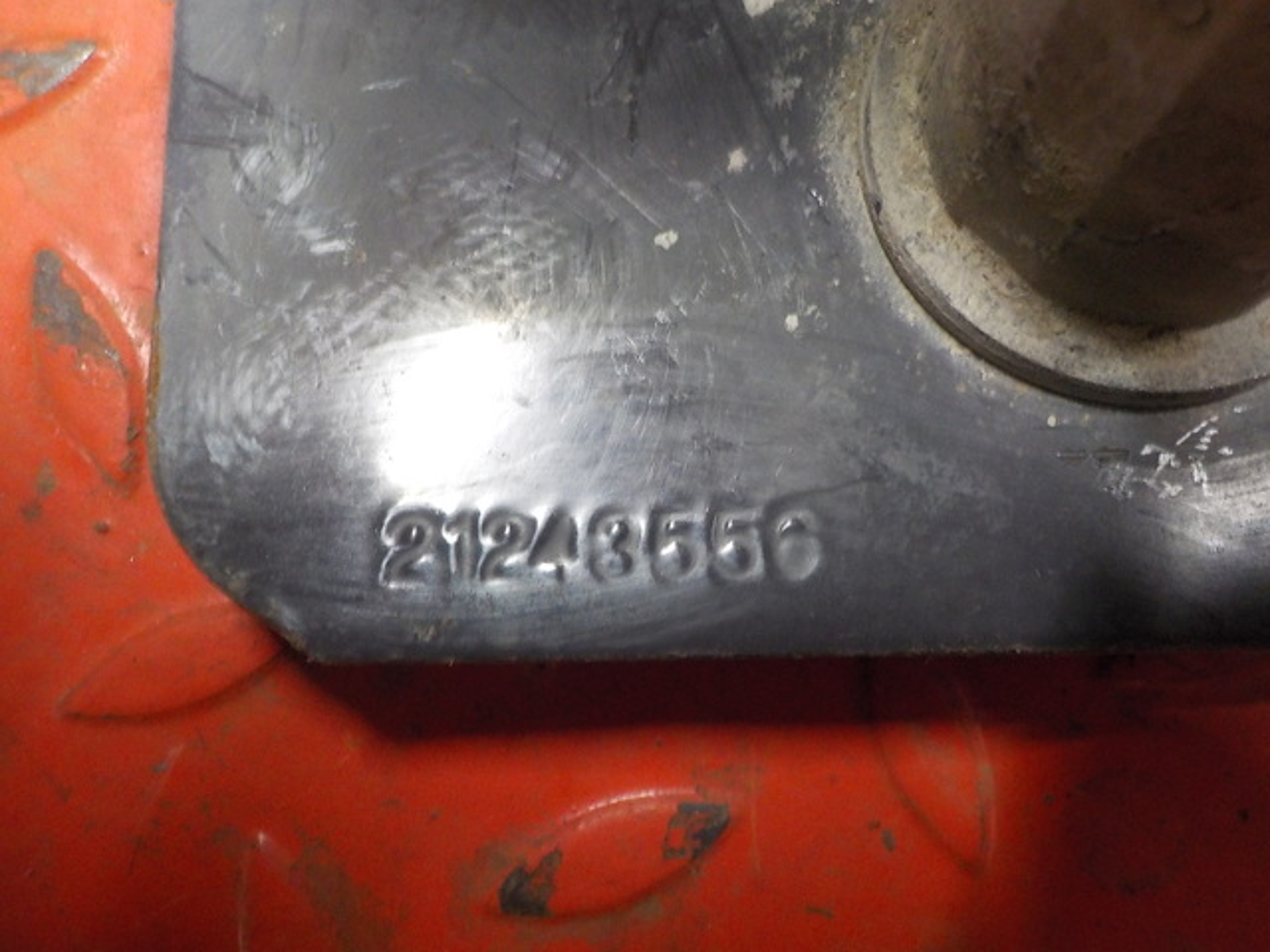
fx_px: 1101
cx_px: 635
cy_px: 476
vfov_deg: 46.8
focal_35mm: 30
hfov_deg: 60.0
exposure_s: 1/10
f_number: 3.3
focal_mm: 4.1
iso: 400
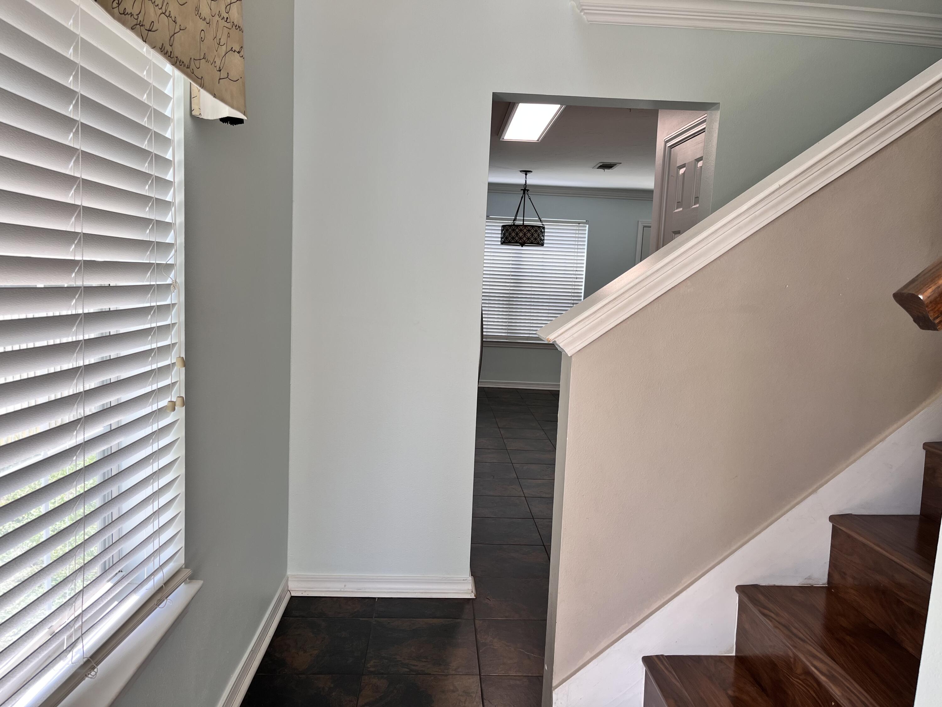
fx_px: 708
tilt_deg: -7.4
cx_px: 471
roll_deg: -2.3
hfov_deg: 67.3
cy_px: 354
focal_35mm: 26
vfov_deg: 53.1
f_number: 1.6
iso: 32
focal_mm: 5.1
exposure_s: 1/134
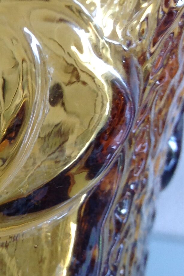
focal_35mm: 102
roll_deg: -15.1
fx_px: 782
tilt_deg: -30.0
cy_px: 101
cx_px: -98
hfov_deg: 12.7
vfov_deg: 20.0
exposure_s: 1/15
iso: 50
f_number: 2.4
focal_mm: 4.28
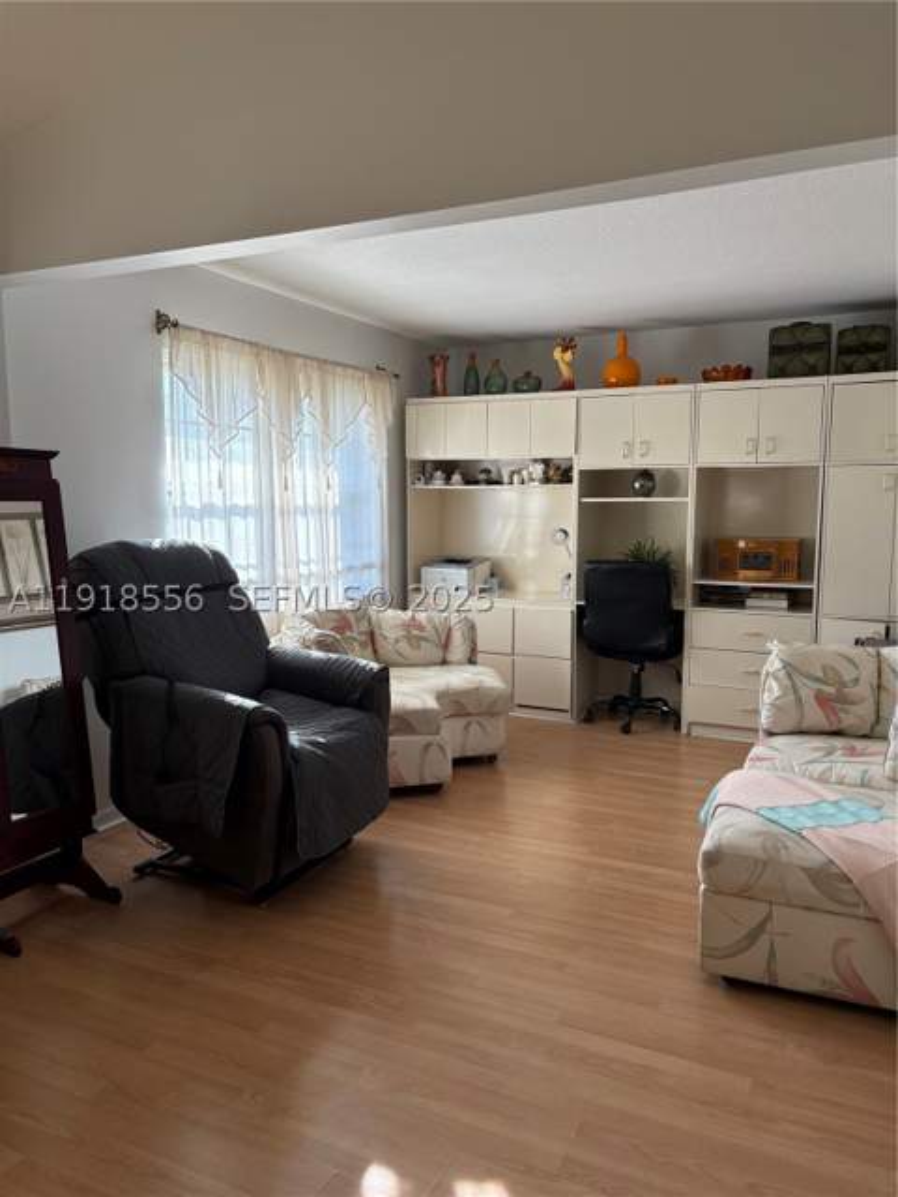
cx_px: 449
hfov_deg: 53.1
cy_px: 598
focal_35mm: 26
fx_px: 899
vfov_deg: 67.3
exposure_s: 1/140
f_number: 1.6
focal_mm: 5.96
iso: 125
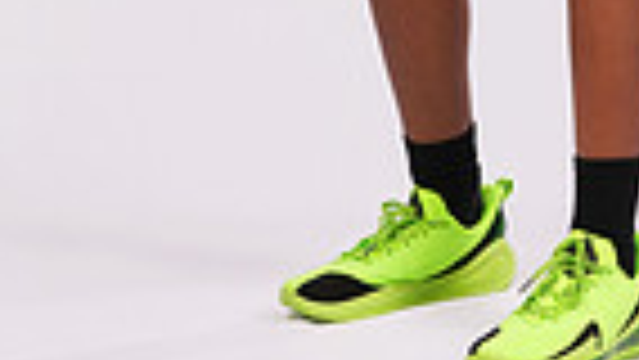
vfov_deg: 5.0
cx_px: 549
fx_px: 3949
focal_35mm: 233
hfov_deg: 9.2
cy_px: -562
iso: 125
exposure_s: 1/200
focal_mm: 70
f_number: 8
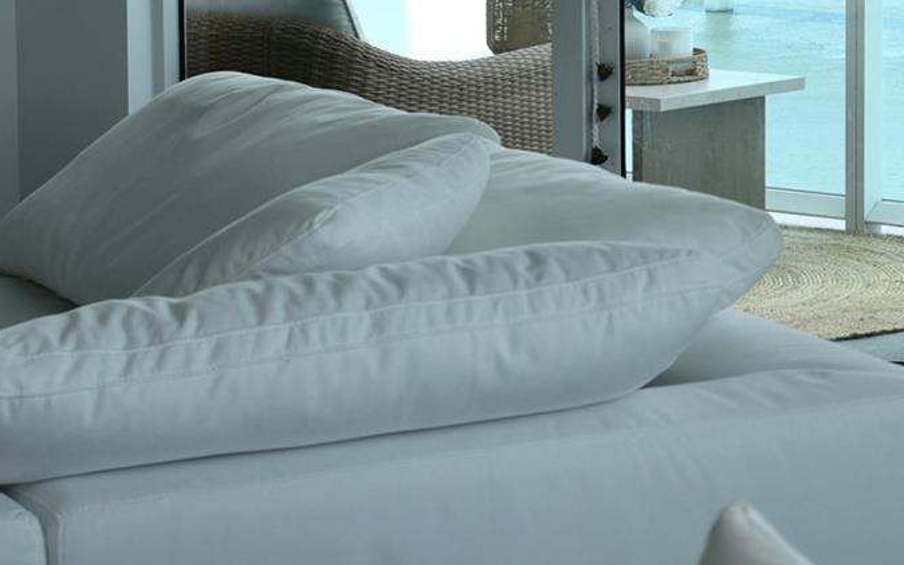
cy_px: -38
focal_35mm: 121
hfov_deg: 17.0
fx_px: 2981
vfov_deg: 10.7
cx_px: 786
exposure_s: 1/400
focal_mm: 50
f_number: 11
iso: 400
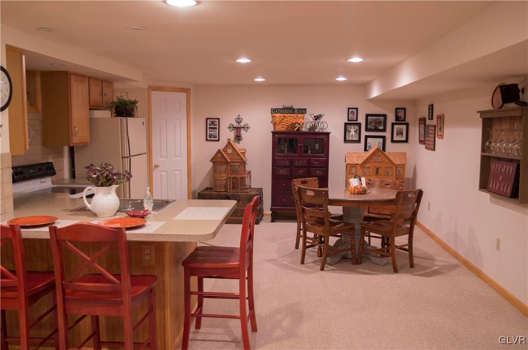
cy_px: 175
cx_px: 264
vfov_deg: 38.7
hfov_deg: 55.9
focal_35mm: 34
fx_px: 498
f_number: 4
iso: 100
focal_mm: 23.13
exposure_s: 1/3.33
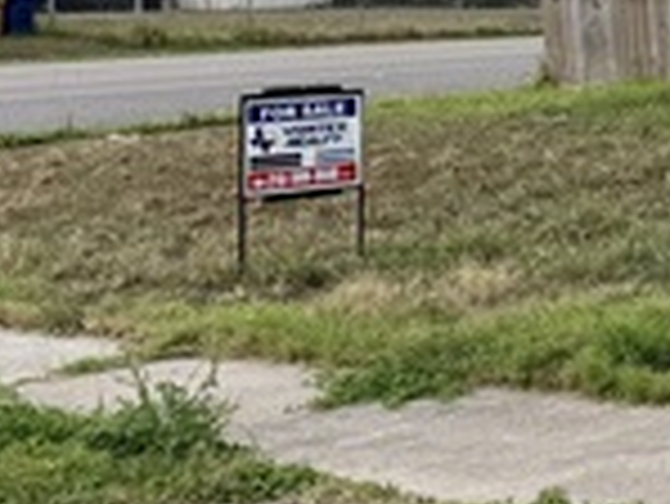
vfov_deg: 14.3
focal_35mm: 103
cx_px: 1380
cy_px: 99
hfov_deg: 15.1
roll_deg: +1.0
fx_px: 1995
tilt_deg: -4.2
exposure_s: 1/3021
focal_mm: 6.76
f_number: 1.78
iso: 100
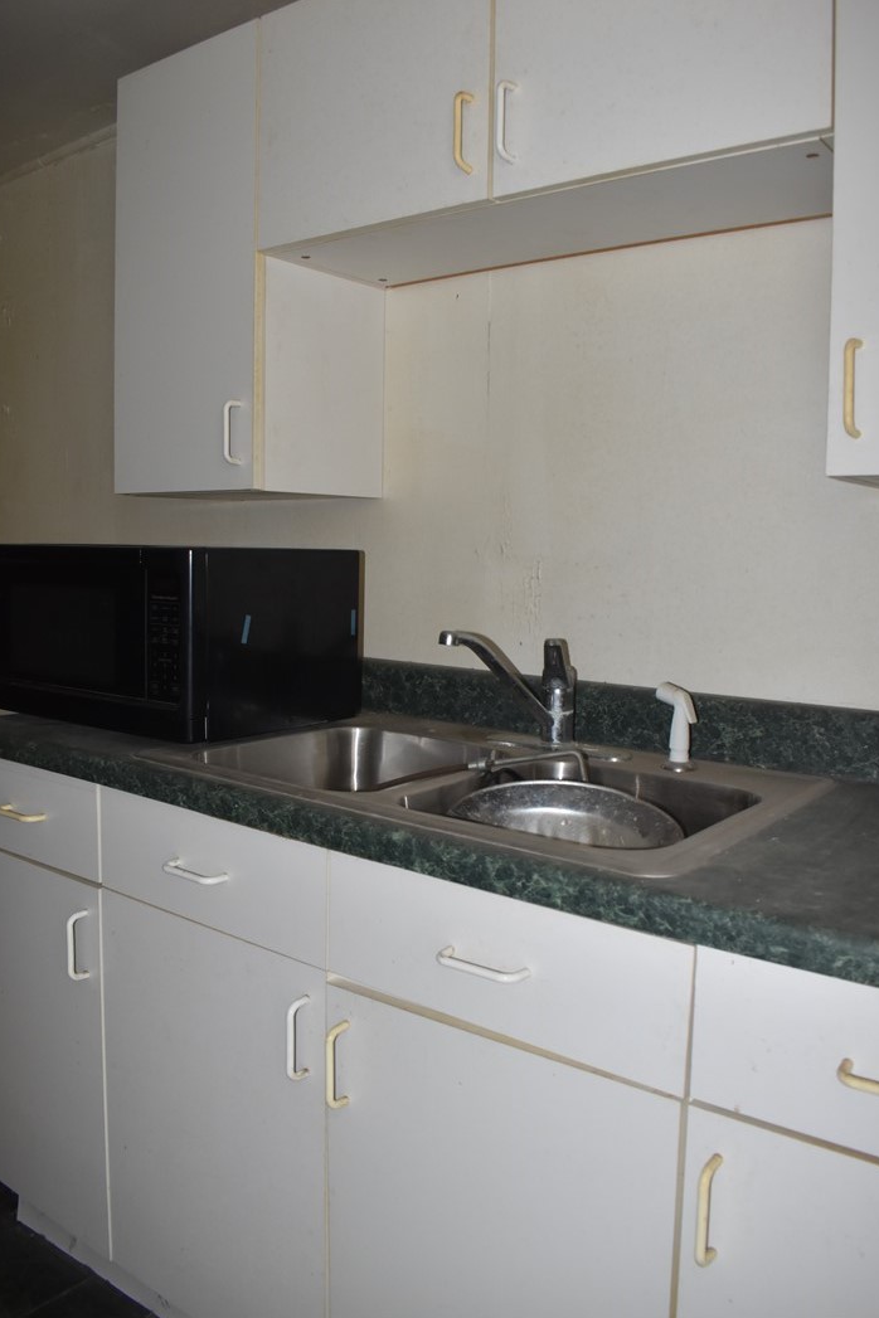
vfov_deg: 65.5
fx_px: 1025
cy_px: 642
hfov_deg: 46.4
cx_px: 445
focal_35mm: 28
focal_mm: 18
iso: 800
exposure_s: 1/125
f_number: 5.6
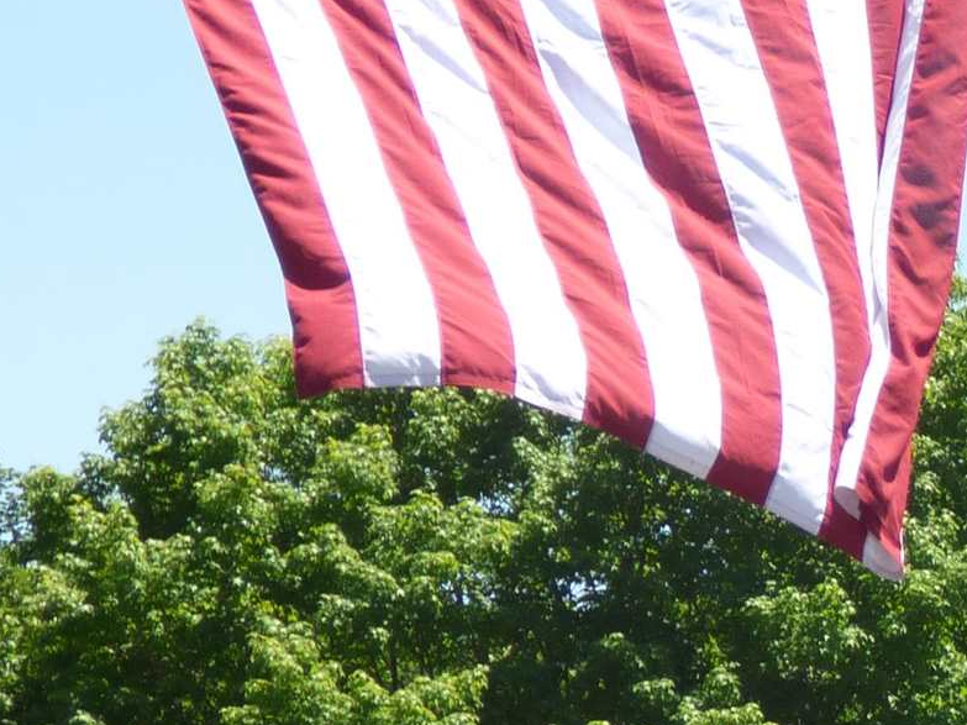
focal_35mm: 314
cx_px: 1568
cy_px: 601
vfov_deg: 4.7
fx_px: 8770
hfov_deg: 6.2
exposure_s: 1/400
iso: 100
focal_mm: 14.33
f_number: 4.5
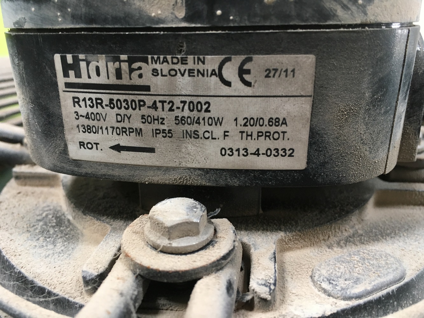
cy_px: 159
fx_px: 355
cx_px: 212
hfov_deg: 61.7
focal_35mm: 29
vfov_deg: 48.2
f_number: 2.2
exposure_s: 1/33
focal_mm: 4.15
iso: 125
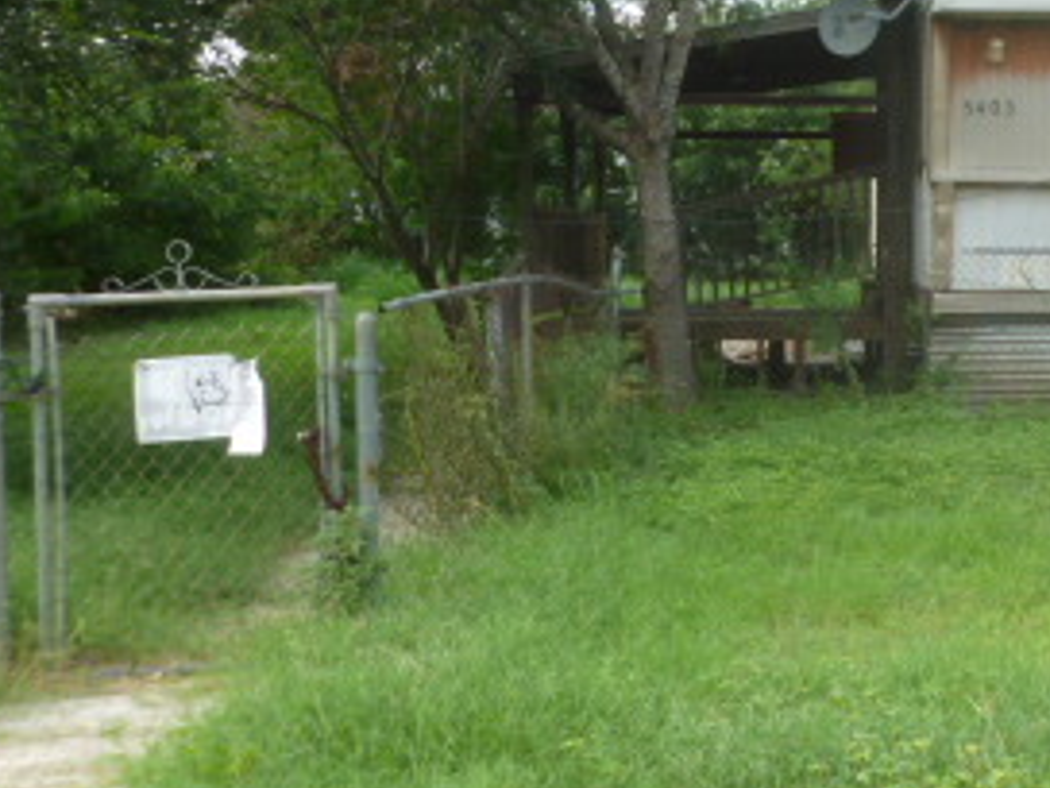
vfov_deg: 22.1
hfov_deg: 28.3
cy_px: 197
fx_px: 2002
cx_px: 934
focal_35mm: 66
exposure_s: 1/250
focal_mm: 5
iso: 100
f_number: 3.3
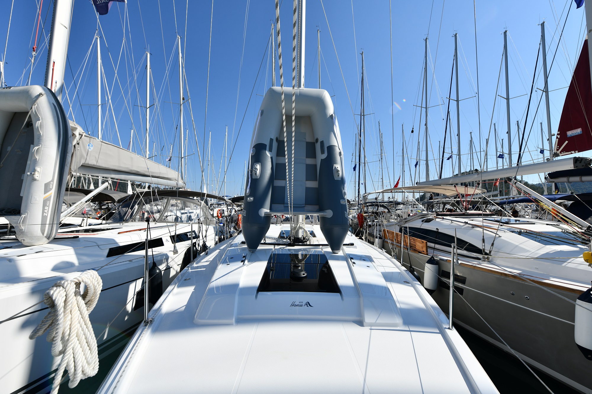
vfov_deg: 81.2
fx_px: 230
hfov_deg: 104.3
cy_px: 197
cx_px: 296
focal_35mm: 14
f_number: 5.6
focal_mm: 14
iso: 100
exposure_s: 1/800
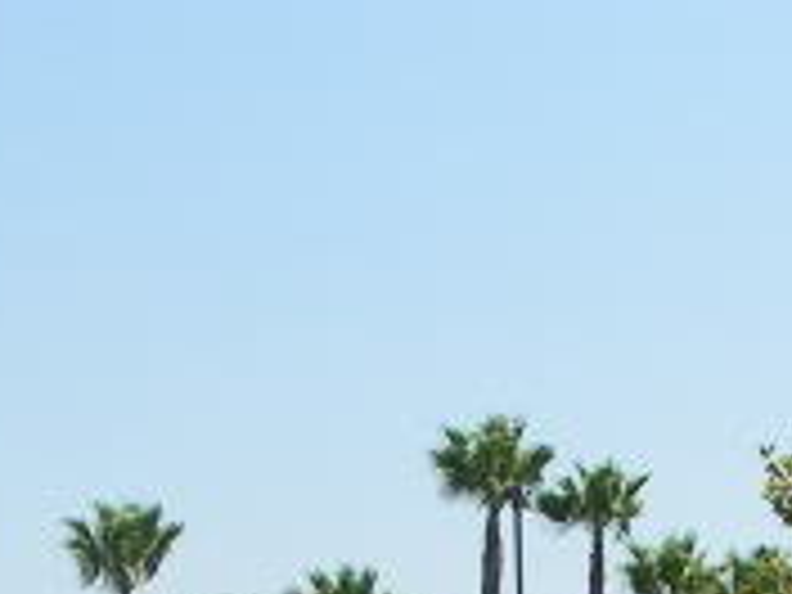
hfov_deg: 14.3
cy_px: 1026
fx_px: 3157
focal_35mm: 138
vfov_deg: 10.2
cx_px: 508
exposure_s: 1/320
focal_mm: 5.8
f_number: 5.6
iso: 50
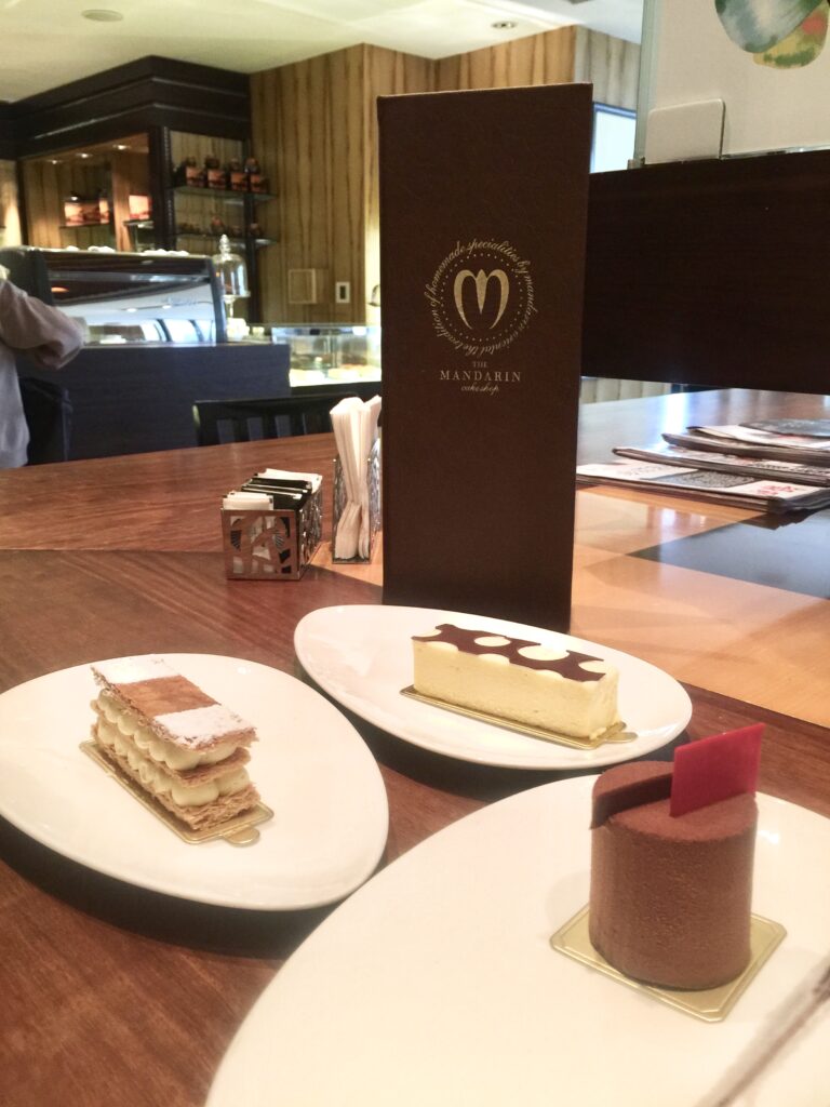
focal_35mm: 29
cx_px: 415
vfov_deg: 61.7
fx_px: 927
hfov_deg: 48.2
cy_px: 554
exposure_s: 1/17
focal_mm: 4.15
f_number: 2.2
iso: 64
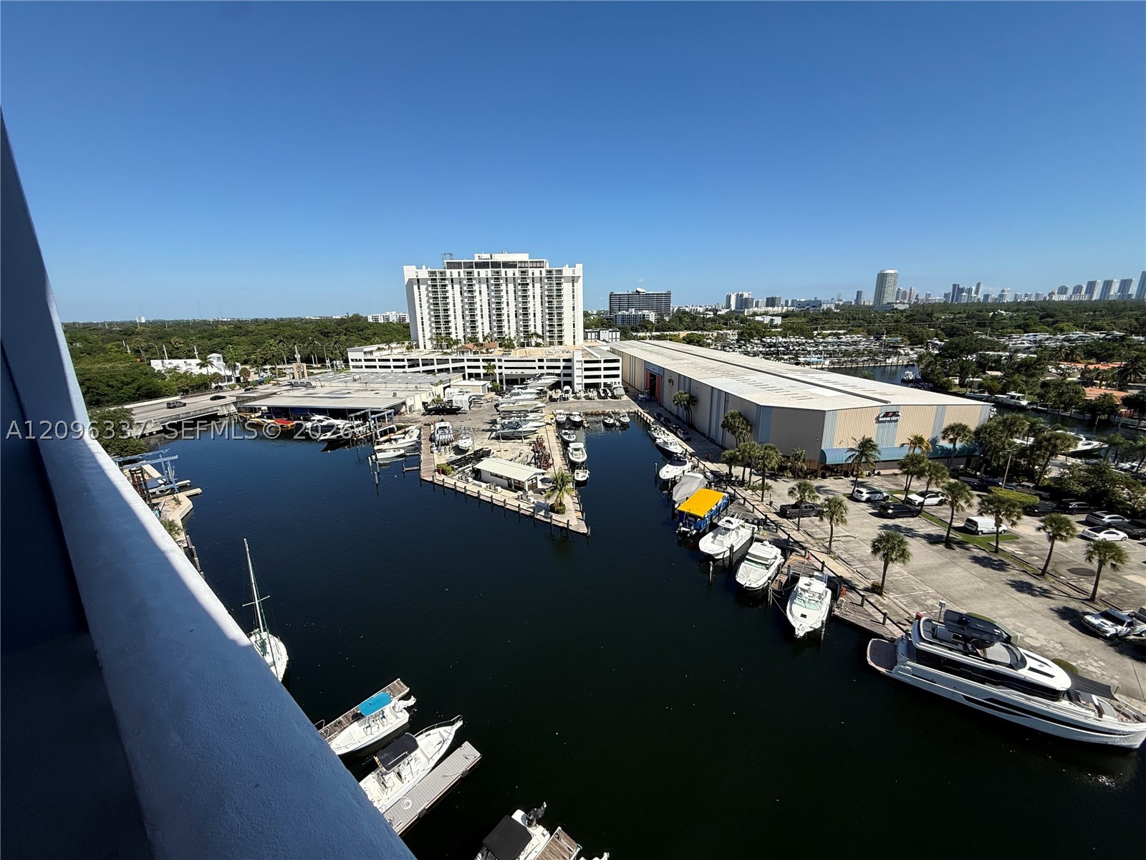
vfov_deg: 85.7
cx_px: 573
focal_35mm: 14
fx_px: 463
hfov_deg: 102.1
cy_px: 430
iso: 50
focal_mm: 2.22
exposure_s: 1/3125
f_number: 2.2
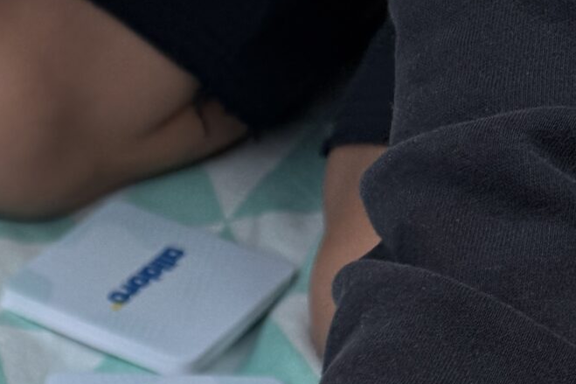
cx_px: -228
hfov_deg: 19.0
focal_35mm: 97
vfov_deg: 12.0
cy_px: 857
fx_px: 1552
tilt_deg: -55.2
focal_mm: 6.76
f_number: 1.78
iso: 80
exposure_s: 1/2169
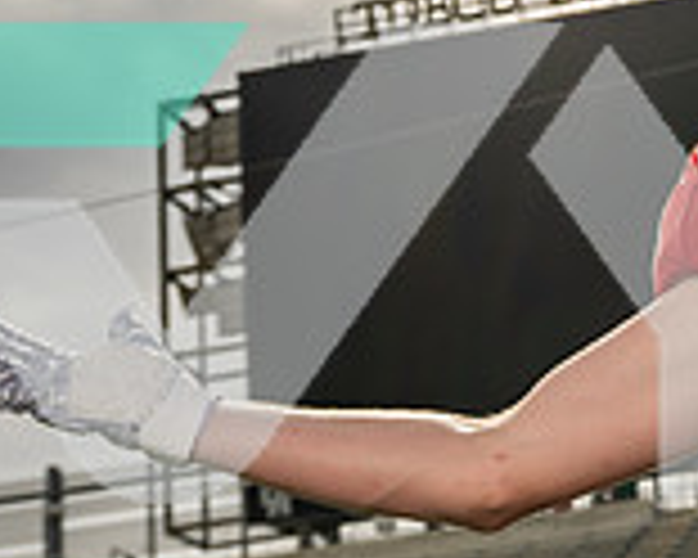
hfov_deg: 14.9
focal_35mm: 123
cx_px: 923
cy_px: 263
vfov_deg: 12.5
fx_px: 2541
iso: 100
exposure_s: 1/500
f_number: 5.6
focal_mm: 35
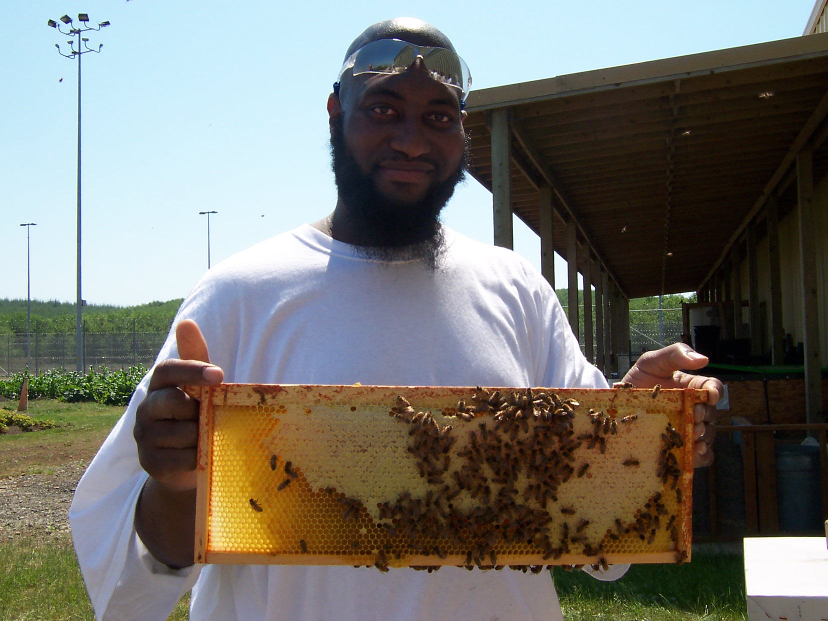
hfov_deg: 51.4
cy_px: 310
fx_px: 861
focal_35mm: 36
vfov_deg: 39.7
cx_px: 414
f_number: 5.6
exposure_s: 1/350
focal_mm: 5.6
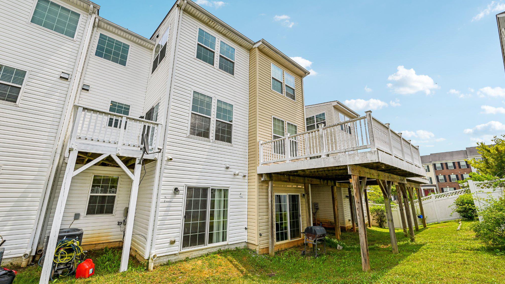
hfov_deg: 103.0
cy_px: 139
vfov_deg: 70.5
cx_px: 248
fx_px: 201
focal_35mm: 15
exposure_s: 1/500
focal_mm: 14
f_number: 8
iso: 100
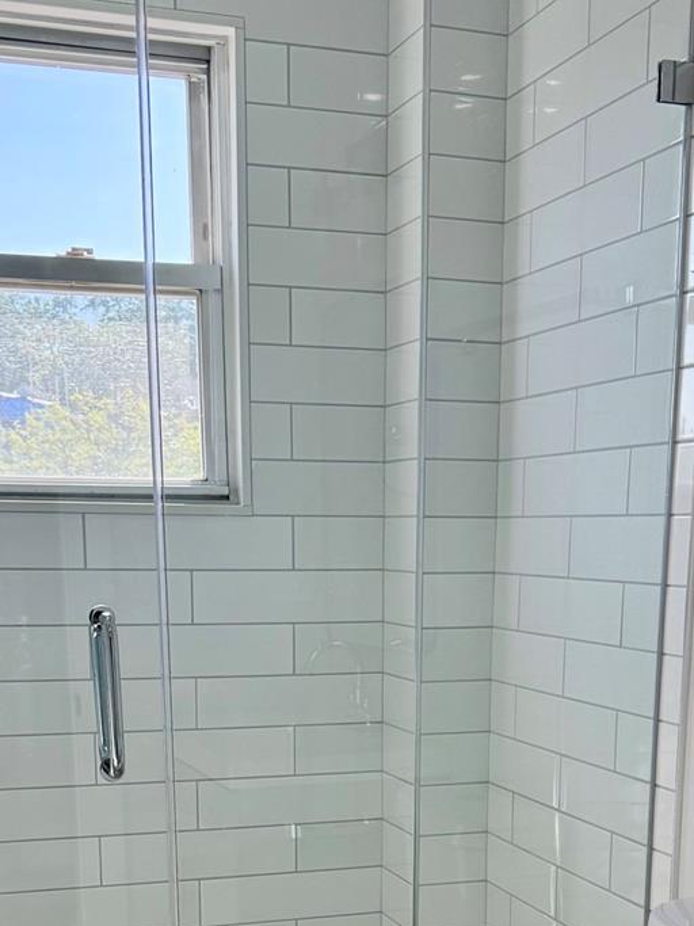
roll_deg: -2.0
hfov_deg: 27.0
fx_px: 1444
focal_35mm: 54
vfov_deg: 33.1
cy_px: 888
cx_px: 390
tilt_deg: -13.6
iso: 100
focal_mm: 6.76
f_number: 1.78
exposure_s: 1/757
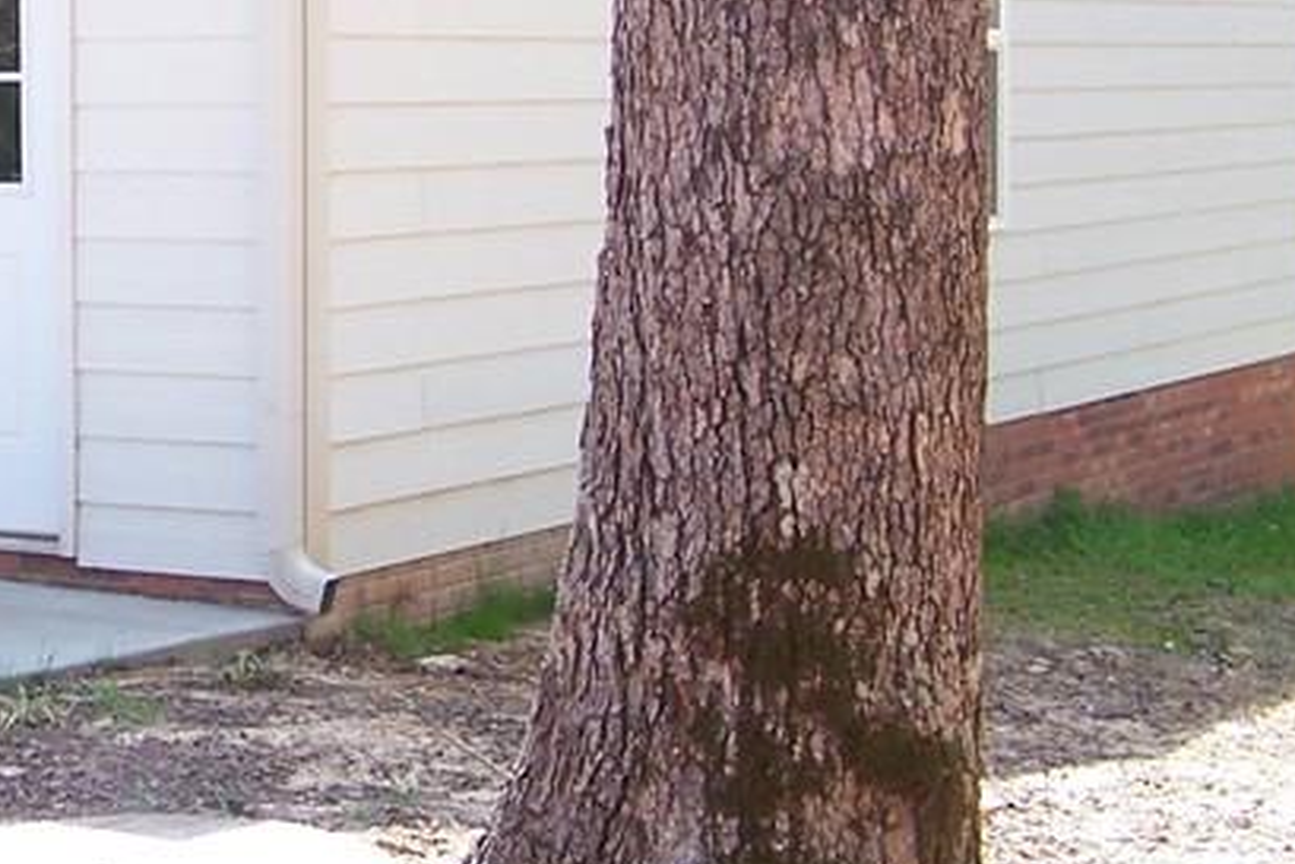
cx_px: 16
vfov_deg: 13.7
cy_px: 98
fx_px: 3562
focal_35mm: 99
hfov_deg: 20.0
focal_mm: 6.3
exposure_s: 1/250
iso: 80
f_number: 2.8
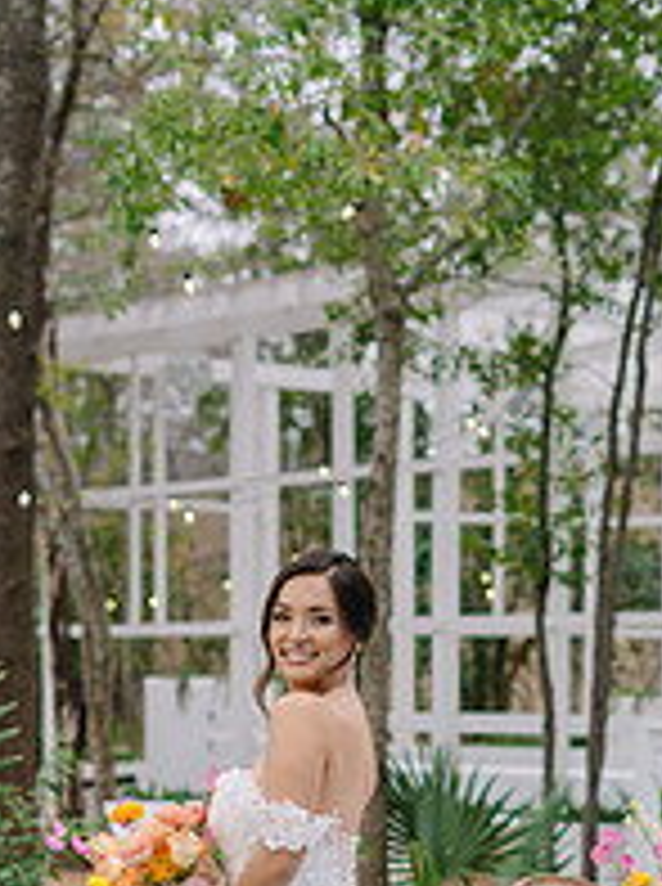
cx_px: 423
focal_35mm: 110
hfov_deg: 13.4
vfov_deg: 17.3
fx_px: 2814
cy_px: 971
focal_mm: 50
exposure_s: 1/160
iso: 125
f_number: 2.5
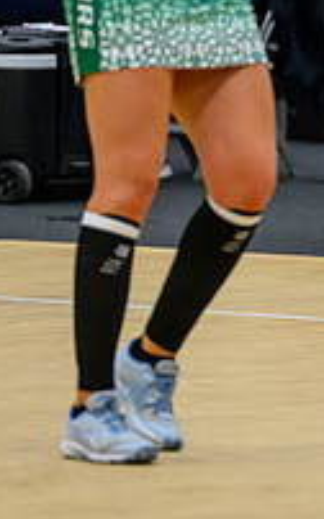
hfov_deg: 1.8
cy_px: -20
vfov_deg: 2.9
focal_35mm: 735
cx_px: 593
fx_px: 10399
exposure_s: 1/1000
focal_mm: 200
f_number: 3.2
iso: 4000
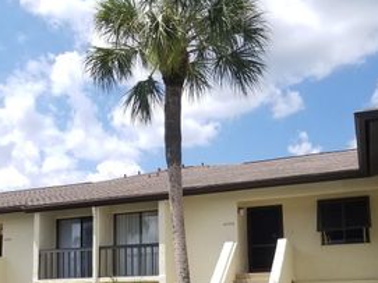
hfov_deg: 39.0
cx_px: 110
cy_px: 235
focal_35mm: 48
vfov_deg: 29.4
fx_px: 524
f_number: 1.7
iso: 50
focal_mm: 4.3
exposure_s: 1/2312
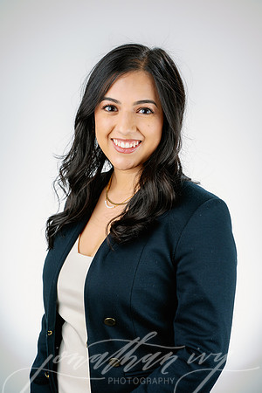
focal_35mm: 70
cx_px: 131
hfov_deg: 19.5
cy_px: 196
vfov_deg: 28.8
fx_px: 764
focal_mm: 70
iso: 125
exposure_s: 1/160
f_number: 8
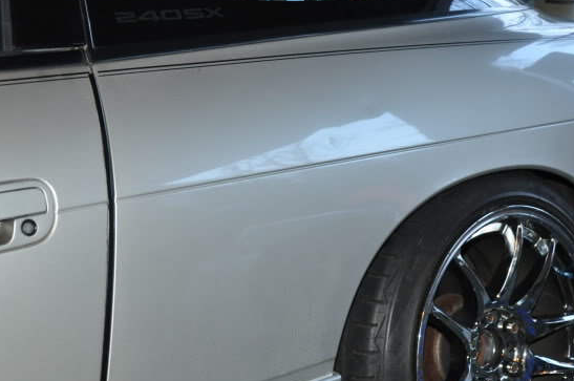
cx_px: 383
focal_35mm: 59
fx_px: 938
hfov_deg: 33.7
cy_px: 240
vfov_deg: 22.9
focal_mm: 21
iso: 800
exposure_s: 1/30
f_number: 3.8
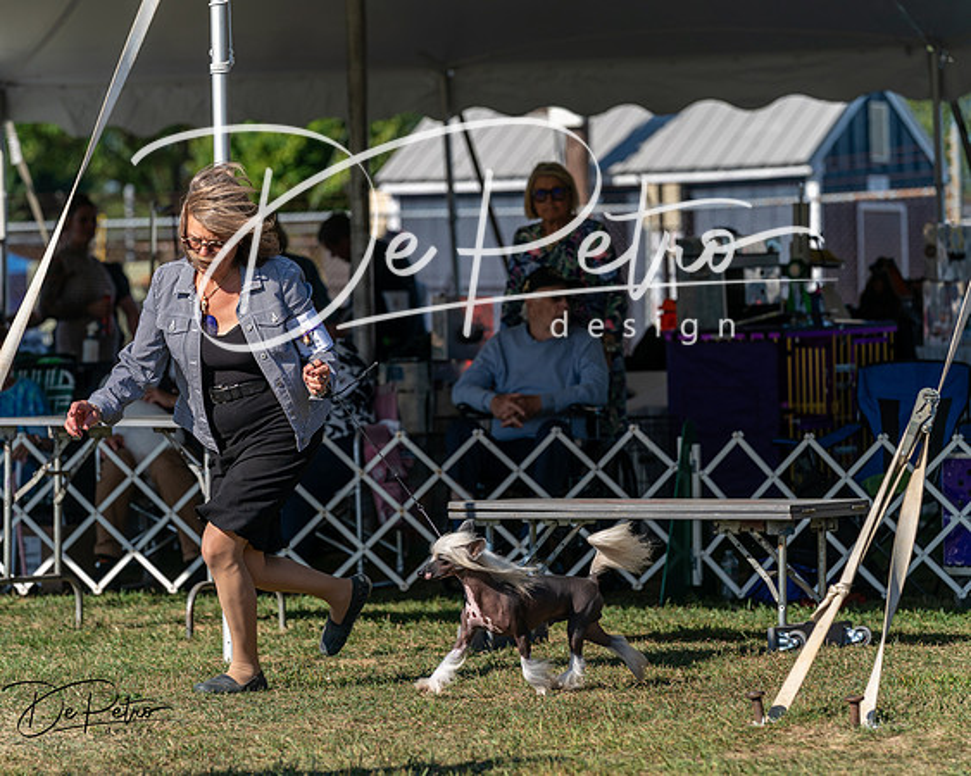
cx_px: 486
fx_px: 5144
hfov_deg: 10.8
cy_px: 388
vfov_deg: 8.6
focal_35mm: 179
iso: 160
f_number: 4.5
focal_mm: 159
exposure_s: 1/1250
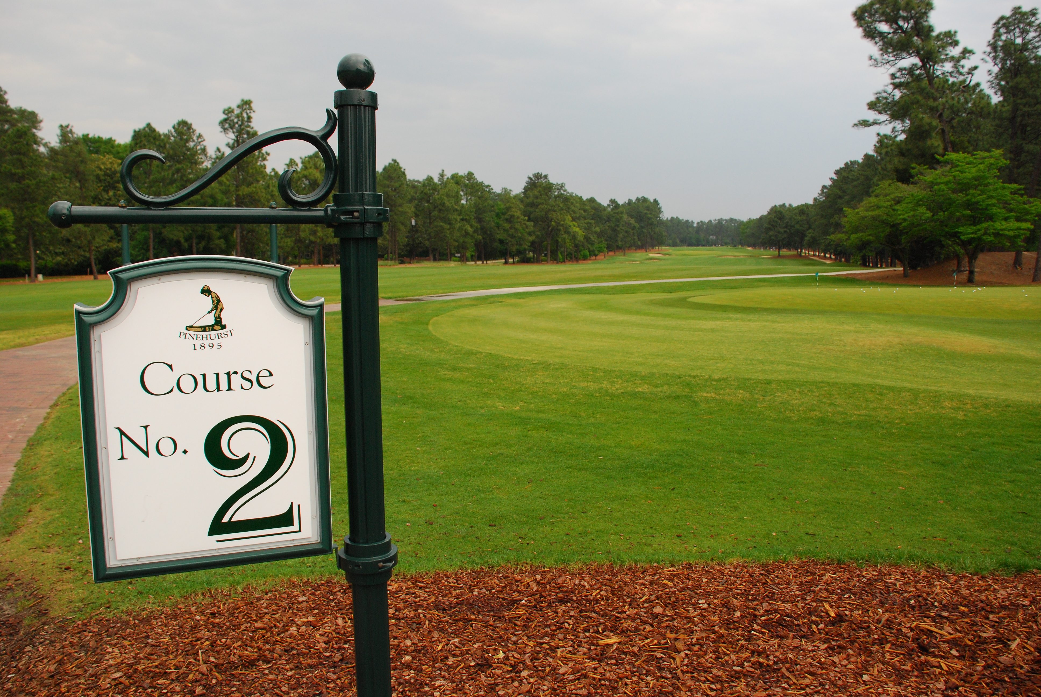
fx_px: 869
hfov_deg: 61.9
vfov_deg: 43.7
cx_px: 520
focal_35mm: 30
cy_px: 348
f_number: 5.6
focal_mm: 20
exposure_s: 1/160
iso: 400
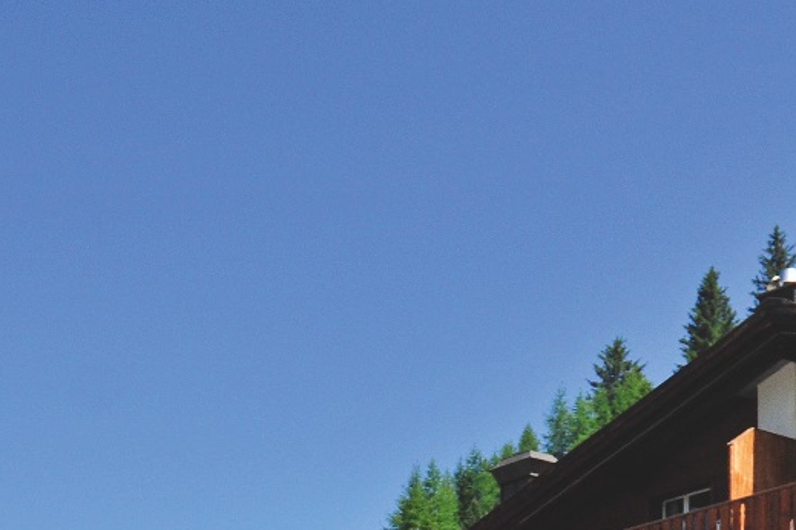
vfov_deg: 15.6
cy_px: 977
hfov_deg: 27.2
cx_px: 535
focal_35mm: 74
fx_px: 1636
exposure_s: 1/2000
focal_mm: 20
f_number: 4.5
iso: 400
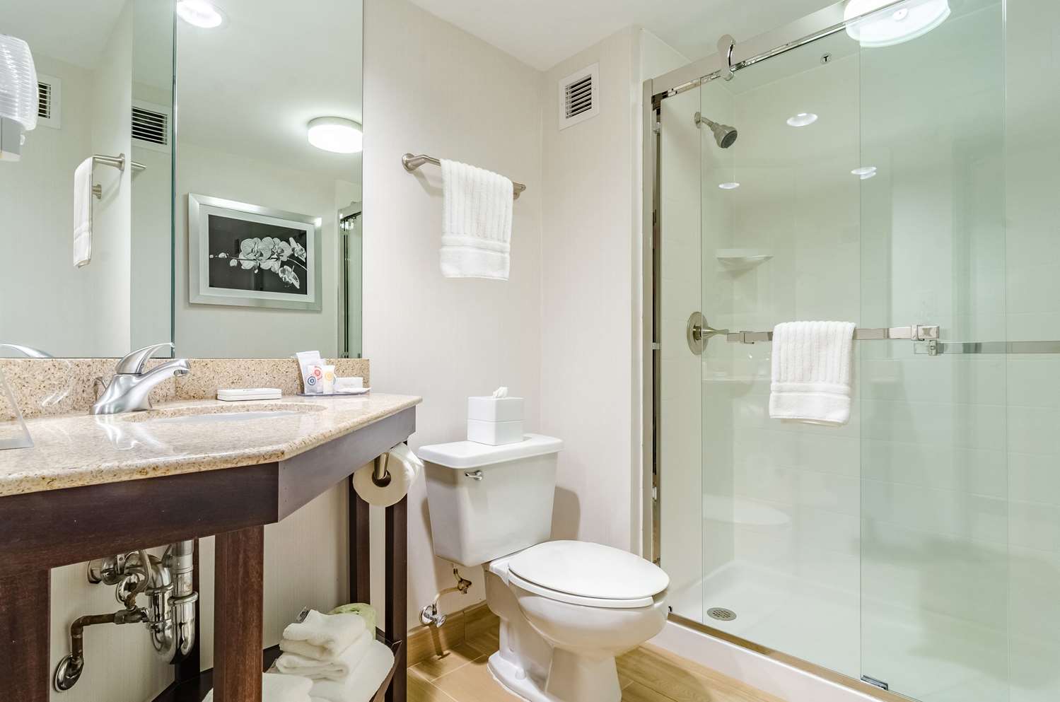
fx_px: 485
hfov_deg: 95.1
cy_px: 351
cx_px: 530
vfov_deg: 71.8
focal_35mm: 16
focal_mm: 11
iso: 400
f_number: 10
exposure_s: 1/40
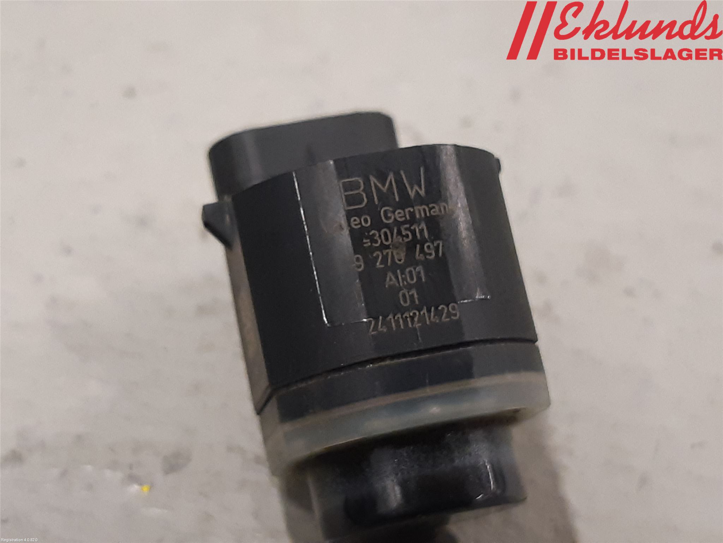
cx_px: 362
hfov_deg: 67.3
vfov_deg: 53.1
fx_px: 543
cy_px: 272
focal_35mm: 26
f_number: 1.7
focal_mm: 3.93
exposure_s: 1/50
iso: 200
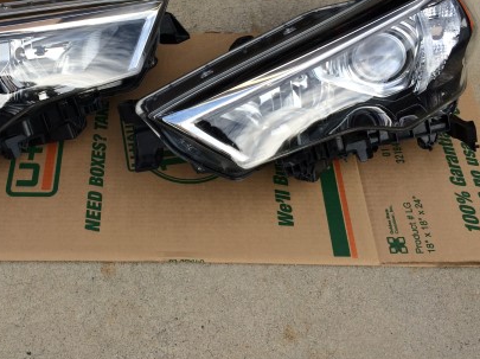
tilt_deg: -53.4
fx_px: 596
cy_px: 98
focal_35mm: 43
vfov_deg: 33.0
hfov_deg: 43.2
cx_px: 153
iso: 32
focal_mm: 4.15
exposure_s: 1/662
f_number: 2.2
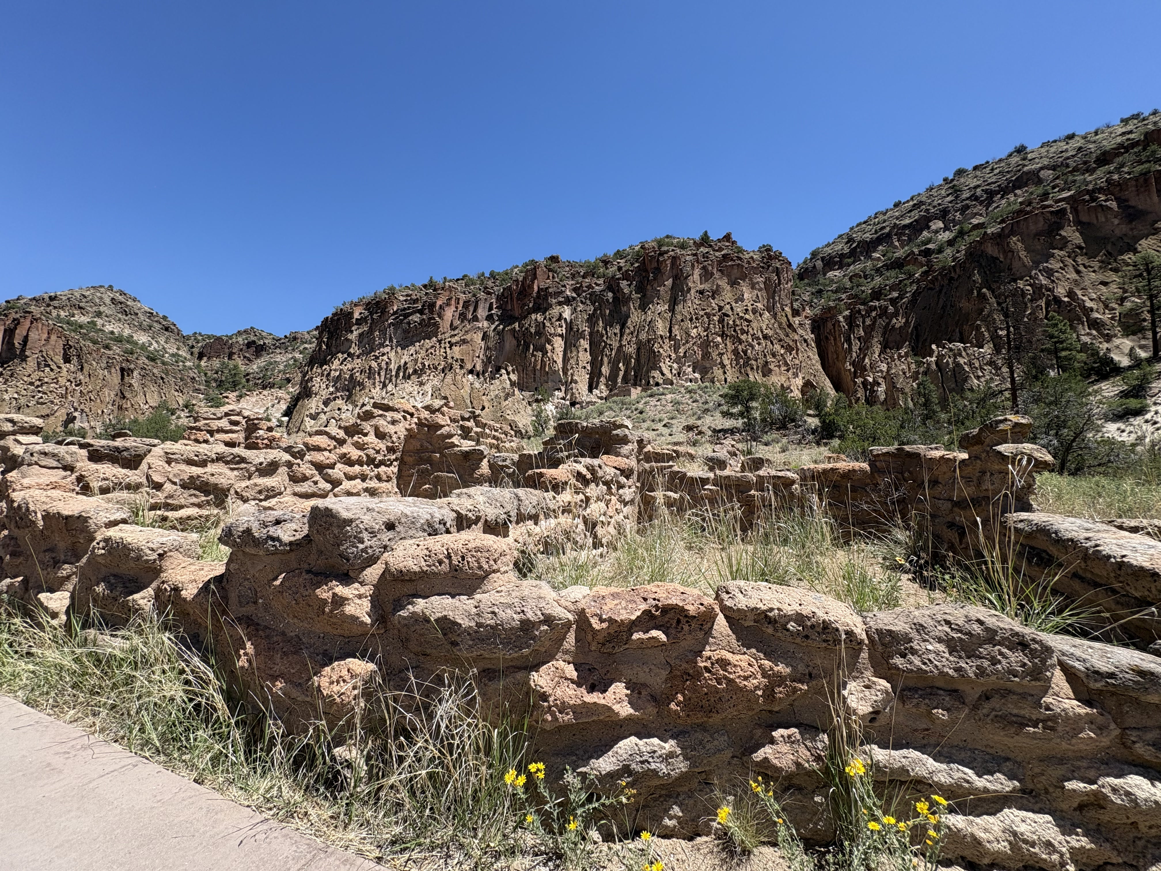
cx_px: 580
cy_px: 436
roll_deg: -0.2
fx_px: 470
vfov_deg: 85.7
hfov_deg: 102.1
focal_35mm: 14
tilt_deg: +7.1
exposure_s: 1/1370
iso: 40
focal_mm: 2.22
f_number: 2.2
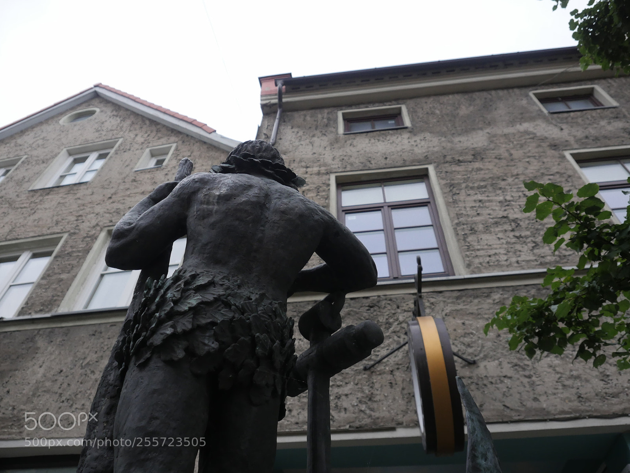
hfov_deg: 71.6
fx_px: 437
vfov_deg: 56.8
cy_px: 236
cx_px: 315
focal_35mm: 24
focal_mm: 12
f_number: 3.5
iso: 800
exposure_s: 1/640
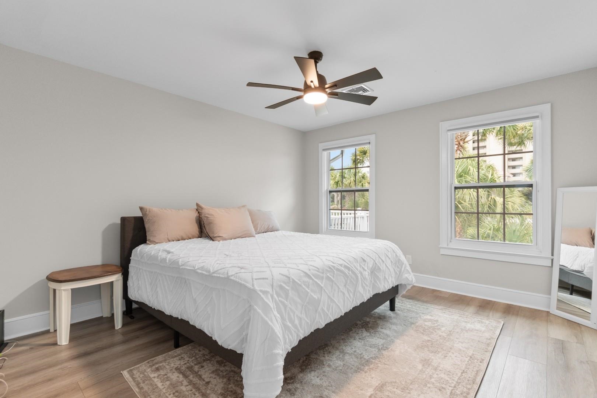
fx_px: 265
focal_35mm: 16
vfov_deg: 73.7
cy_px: 199
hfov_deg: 96.7
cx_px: 298
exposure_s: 1/2
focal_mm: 11
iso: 100
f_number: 4.8
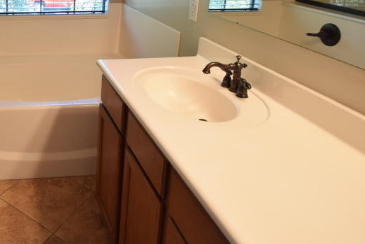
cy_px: 15
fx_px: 335
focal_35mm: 33
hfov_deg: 49.9
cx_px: 27
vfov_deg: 36.9
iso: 400
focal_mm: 10
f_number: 4
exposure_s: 1/60
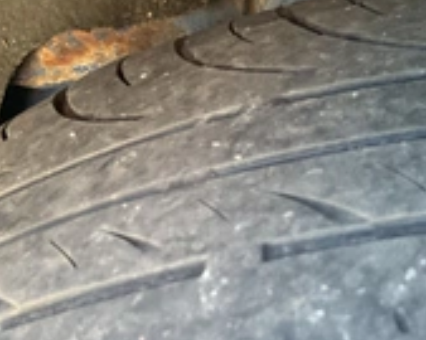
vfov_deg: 22.7
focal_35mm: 67
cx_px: 396
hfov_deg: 27.2
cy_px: 222
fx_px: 844
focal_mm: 3
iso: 160
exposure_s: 1/60
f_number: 1.8
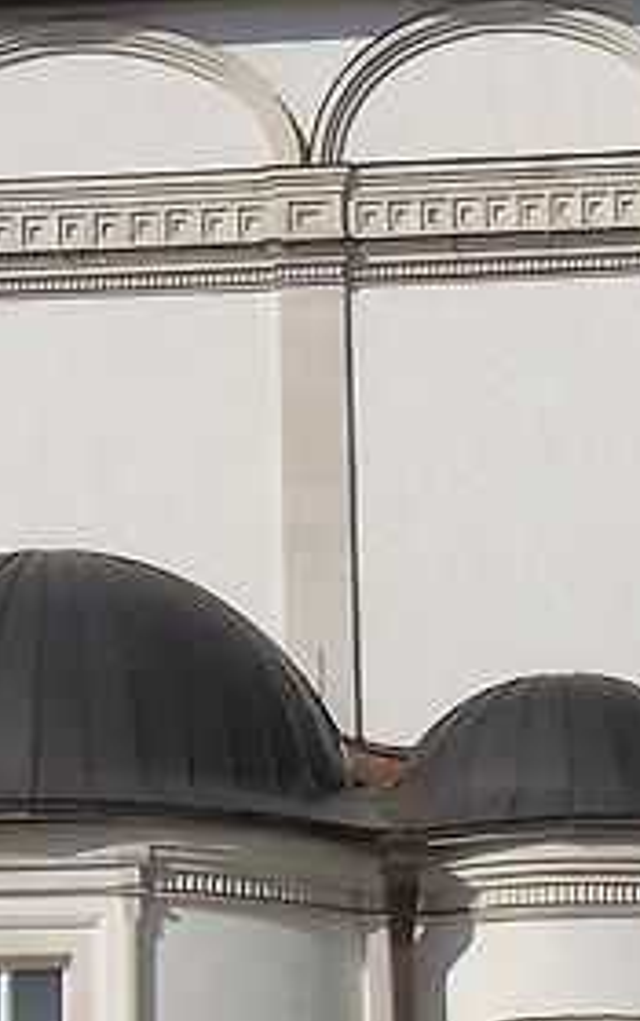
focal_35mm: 132
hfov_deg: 9.9
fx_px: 3674
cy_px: 355
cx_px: 77
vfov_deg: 15.8
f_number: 5
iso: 80
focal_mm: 5.2
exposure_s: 1/1000
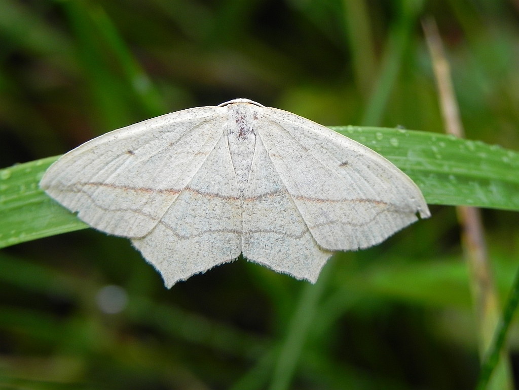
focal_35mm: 105
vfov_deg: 14.1
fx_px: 1574
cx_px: 260
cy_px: 195
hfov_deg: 18.7
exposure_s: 1/168
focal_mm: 18.8
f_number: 4.5
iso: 160
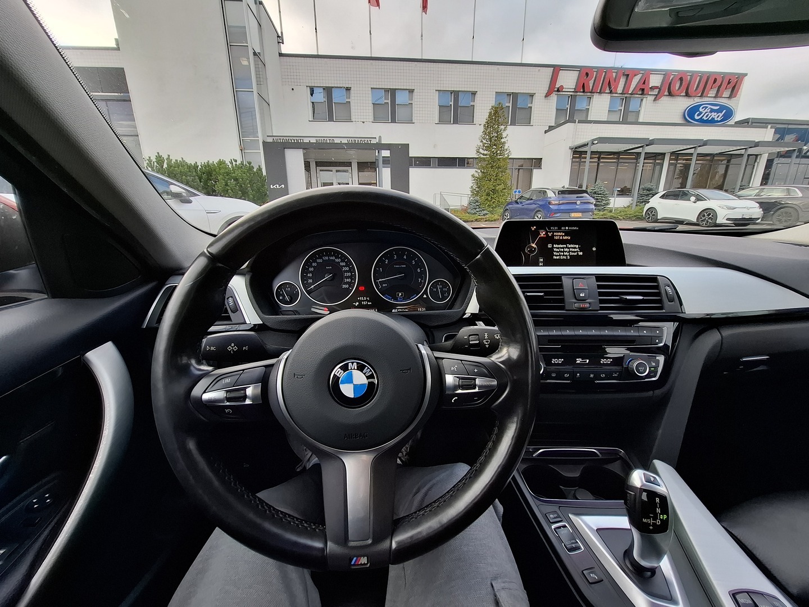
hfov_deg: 106.2
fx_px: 304
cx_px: 404
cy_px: 304
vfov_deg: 89.9
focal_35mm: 13
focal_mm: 1.74
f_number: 2.2
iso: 40
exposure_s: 1/100
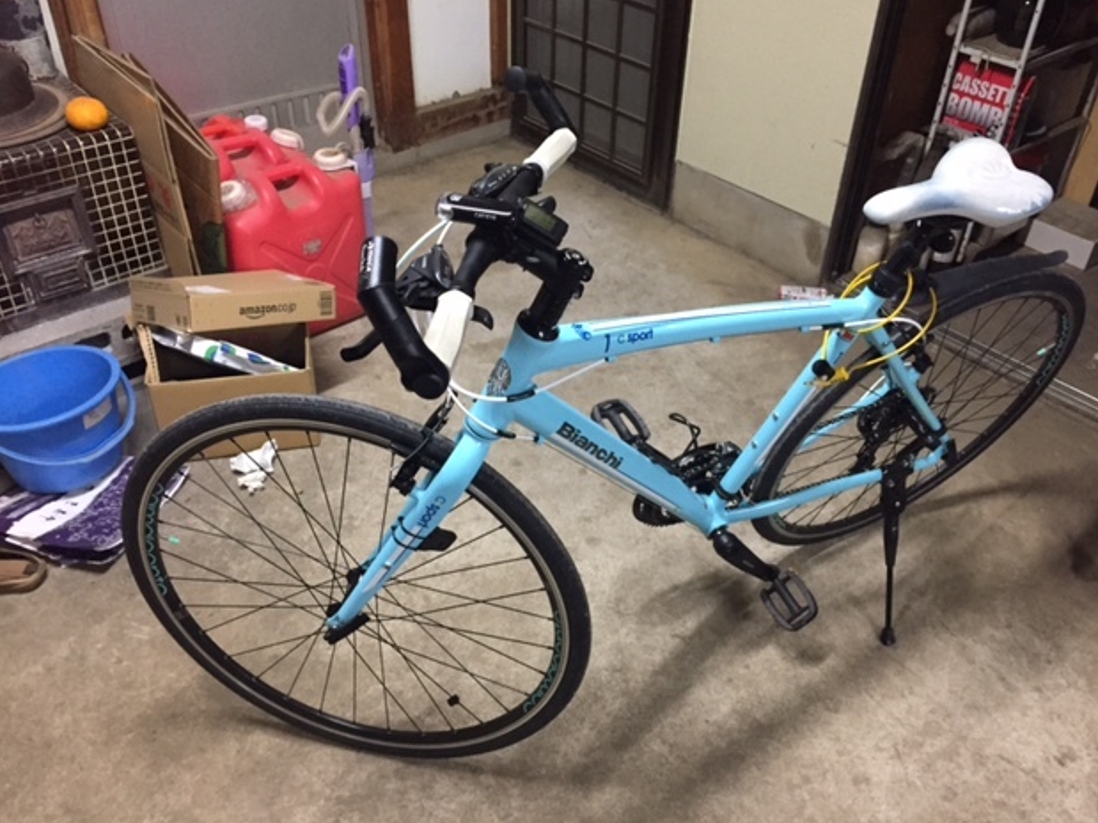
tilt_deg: -37.4
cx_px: 564
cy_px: 403
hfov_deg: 60.0
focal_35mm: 30
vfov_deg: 46.8
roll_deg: -3.3
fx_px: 951
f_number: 2.2
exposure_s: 1/17
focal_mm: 4.15
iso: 250
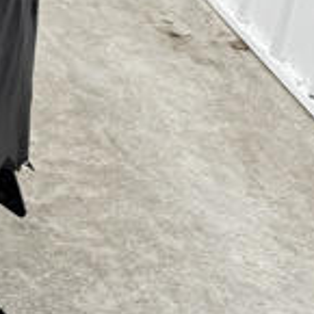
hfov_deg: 11.4
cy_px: -35
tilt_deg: -24.8
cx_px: -520
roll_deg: +2.5
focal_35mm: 117
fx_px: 1201
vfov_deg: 14.5
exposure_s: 1/120
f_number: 1.78
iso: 80
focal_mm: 6.76
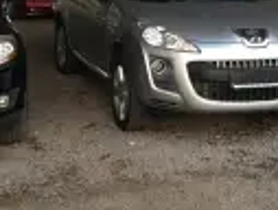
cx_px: 166
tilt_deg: -10.1
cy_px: 48
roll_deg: -0.8
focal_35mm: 91
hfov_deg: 21.5
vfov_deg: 16.2
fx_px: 733
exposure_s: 1/33
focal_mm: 4.15
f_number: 2.2
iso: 80
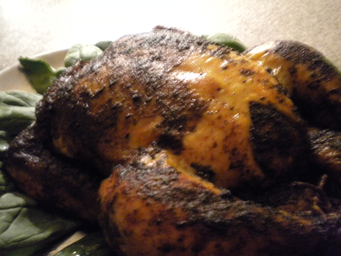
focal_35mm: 35
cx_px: 170
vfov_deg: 40.7
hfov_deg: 52.6
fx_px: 345
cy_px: 128
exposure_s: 1
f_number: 3.1
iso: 800
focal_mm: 6.3
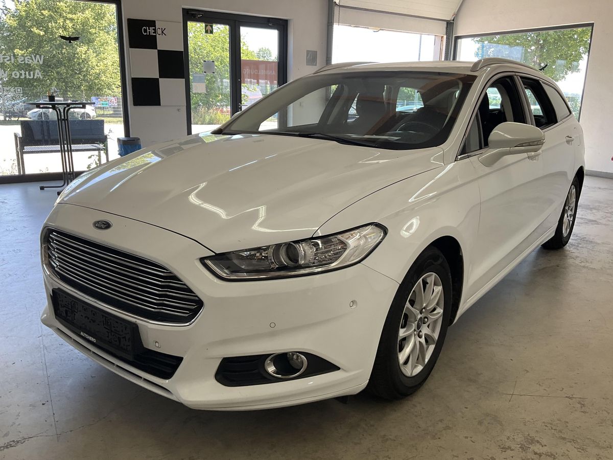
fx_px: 514
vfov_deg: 48.2
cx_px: 306
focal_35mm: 29
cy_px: 230
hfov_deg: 61.7
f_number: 1.8
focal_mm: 3
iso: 40
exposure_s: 1/122
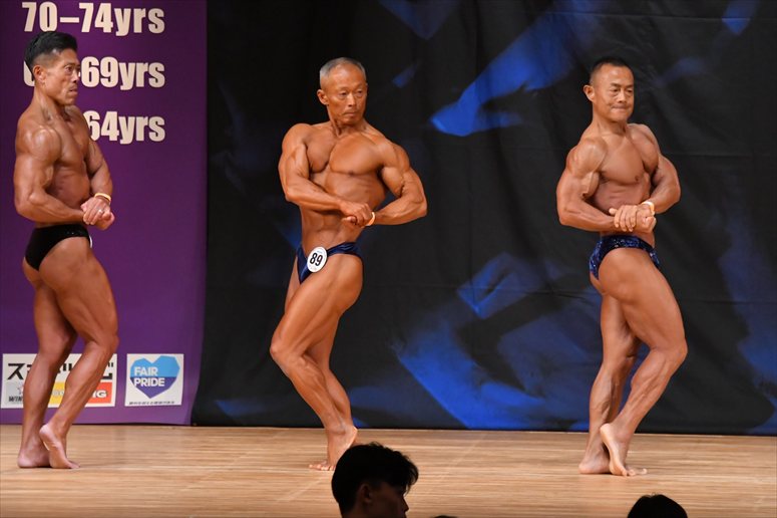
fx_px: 6148
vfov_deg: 4.8
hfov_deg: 7.2
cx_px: 388
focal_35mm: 285
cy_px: 259
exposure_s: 1/400
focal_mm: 190
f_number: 5.6
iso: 5000
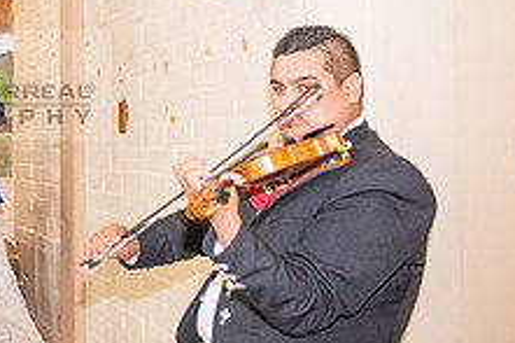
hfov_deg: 28.3
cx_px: -86
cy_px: 85
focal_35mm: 63
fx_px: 901
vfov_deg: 21.4
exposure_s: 1/160
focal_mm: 24
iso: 2000
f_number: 2.8
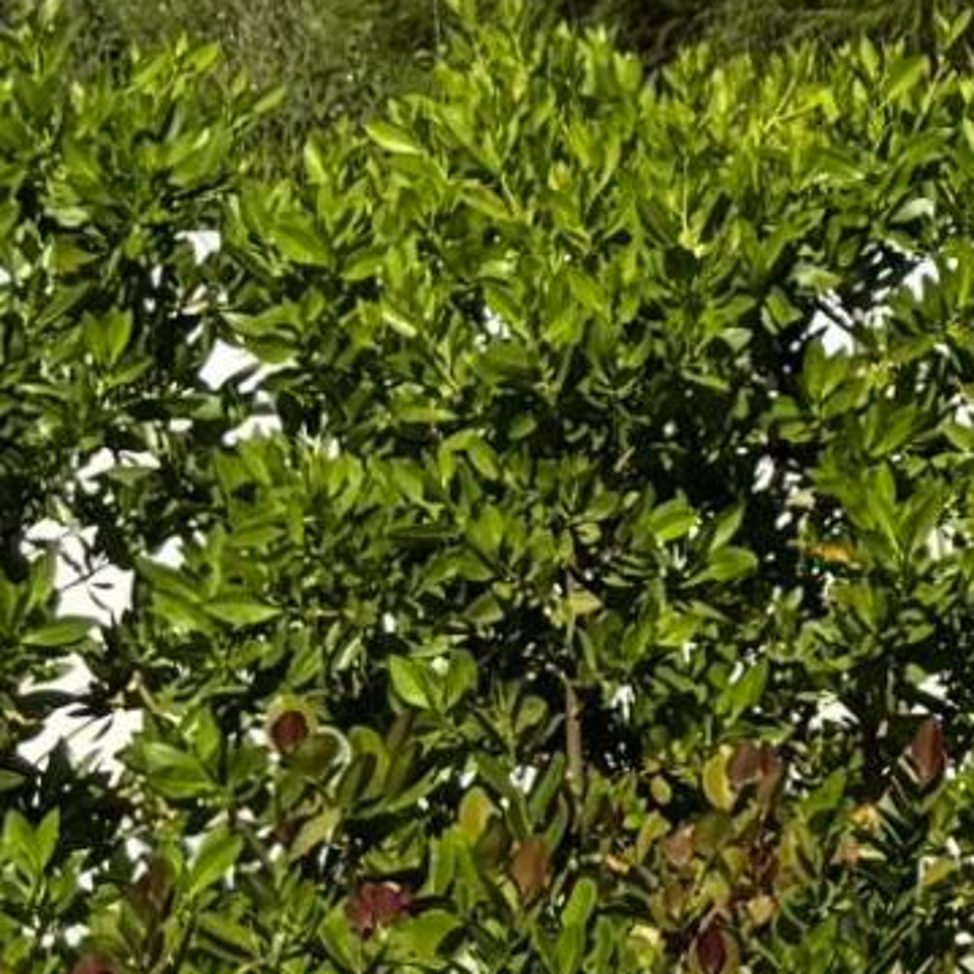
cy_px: -1047
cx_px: 2778
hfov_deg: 8.7
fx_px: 5412
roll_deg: +0.0
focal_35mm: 170
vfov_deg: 9.5
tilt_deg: +3.6
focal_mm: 6.76
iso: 80
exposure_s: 1/5814
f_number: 1.78
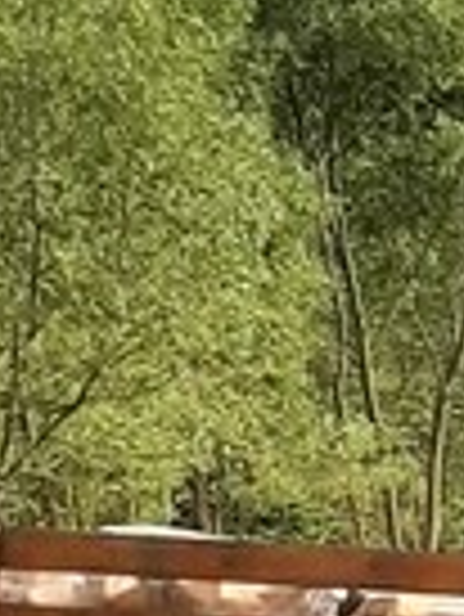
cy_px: 450
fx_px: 3462
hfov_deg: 7.0
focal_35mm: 194
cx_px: 1284
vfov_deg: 10.2
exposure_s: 1/2288
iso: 40
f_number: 1.7
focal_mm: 3.93
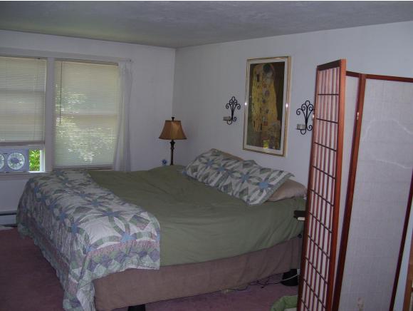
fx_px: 442
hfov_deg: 50.1
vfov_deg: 38.7
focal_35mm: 37
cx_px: 206
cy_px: 156
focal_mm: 6
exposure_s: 1/60
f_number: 2.7
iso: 125
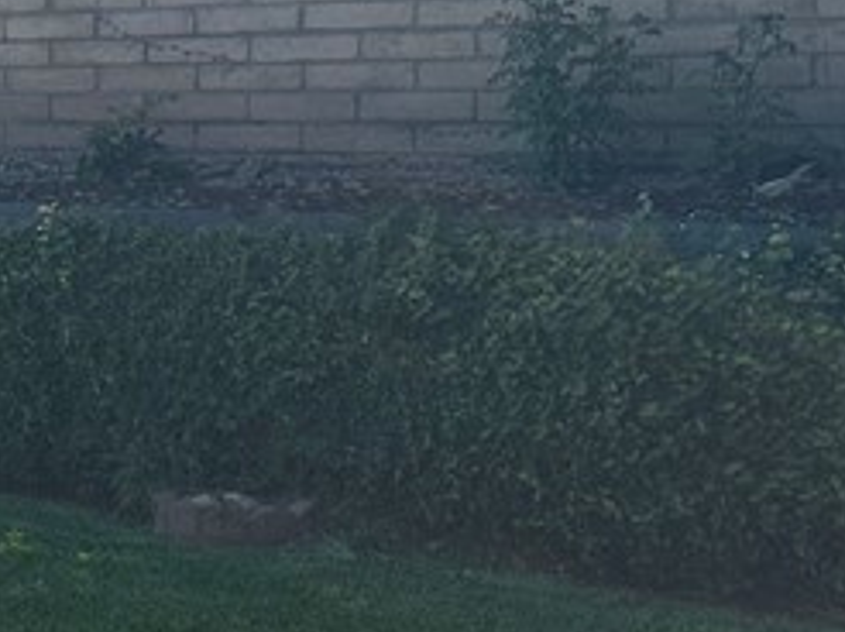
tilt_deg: -1.2
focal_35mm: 100
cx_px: -639
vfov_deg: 14.7
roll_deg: +0.4
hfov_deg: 16.6
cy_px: 199
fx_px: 2439
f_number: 1.78
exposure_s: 1/3861
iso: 80
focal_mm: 6.86
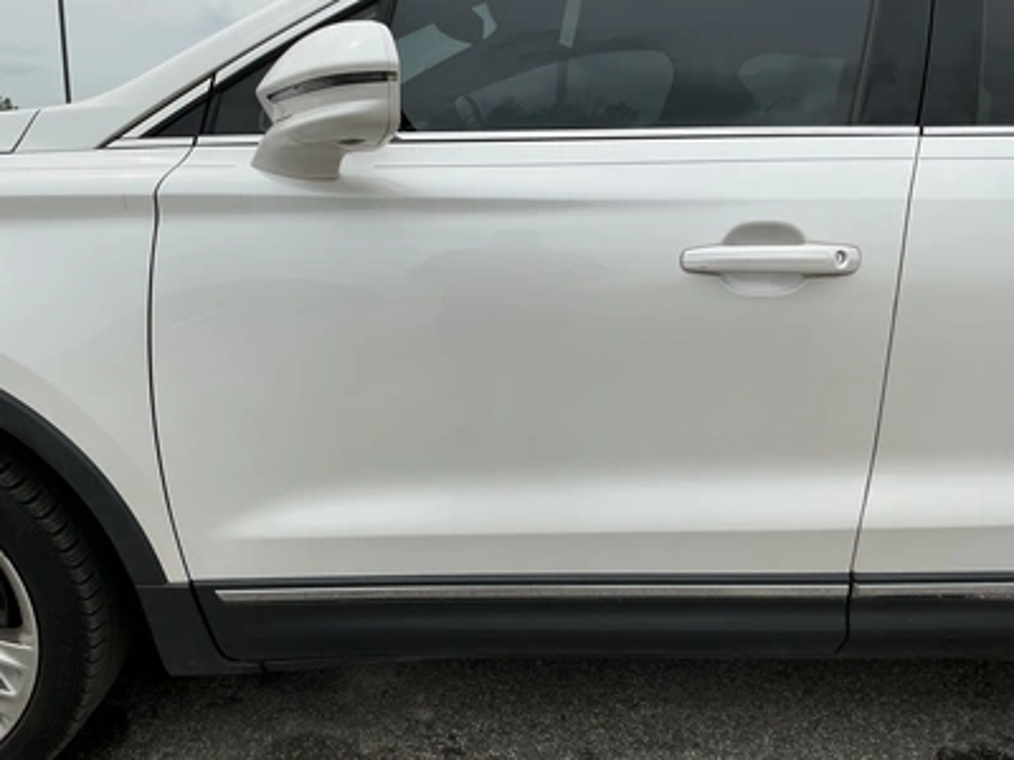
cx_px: 507
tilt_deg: -13.6
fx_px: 820
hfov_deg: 63.4
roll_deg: -3.3
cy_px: 380
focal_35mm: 28
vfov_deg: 49.7
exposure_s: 1/2427
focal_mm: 3
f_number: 1.8
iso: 25
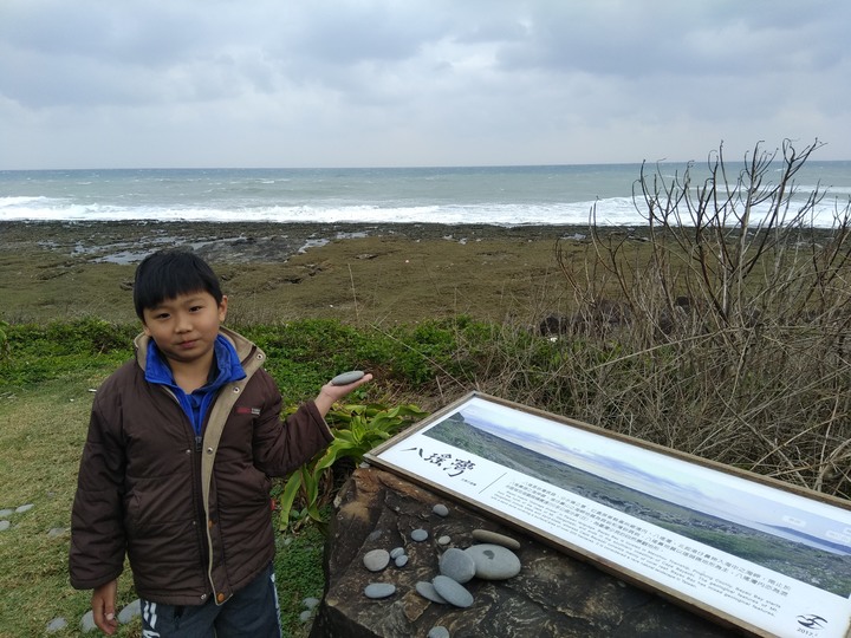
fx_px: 516
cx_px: 426
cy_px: 319
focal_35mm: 21
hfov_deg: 79.0
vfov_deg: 63.4
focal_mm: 3.57
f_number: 2
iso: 100
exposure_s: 1/387
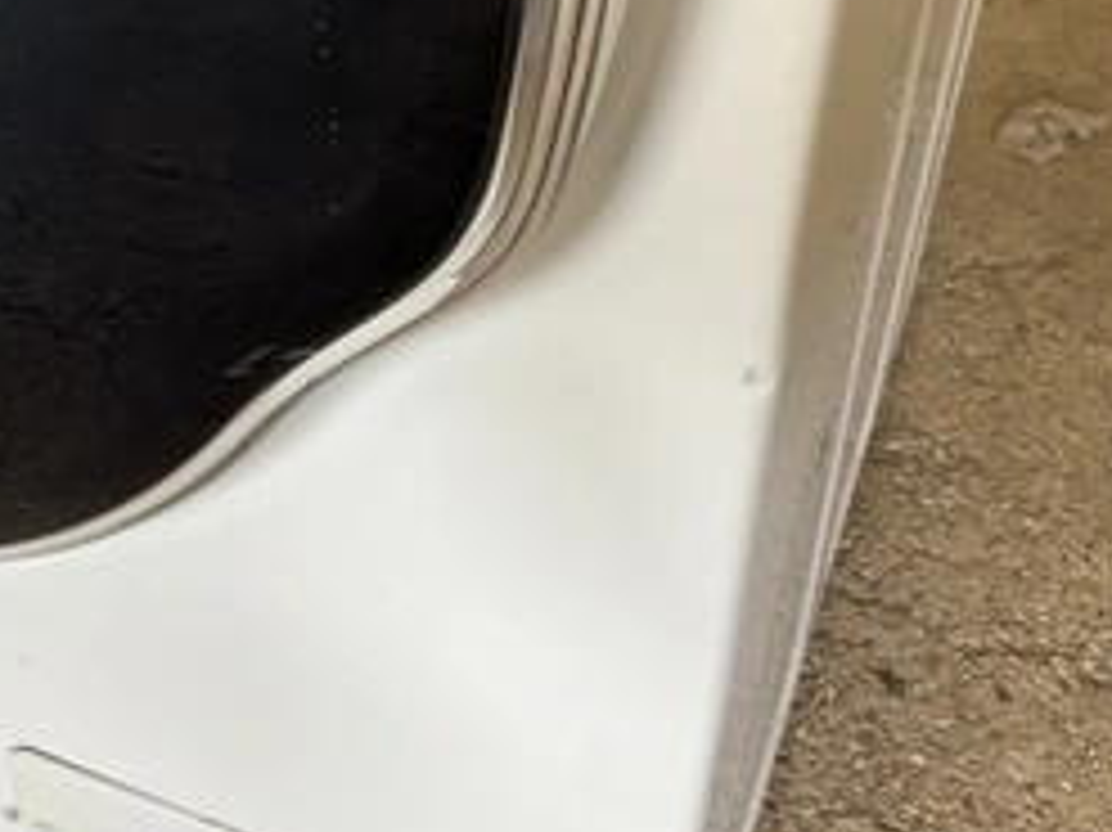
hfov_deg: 40.5
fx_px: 1509
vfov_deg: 30.6
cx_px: 558
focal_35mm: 47
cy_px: 279
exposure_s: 1/120
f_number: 1.8
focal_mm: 3
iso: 40
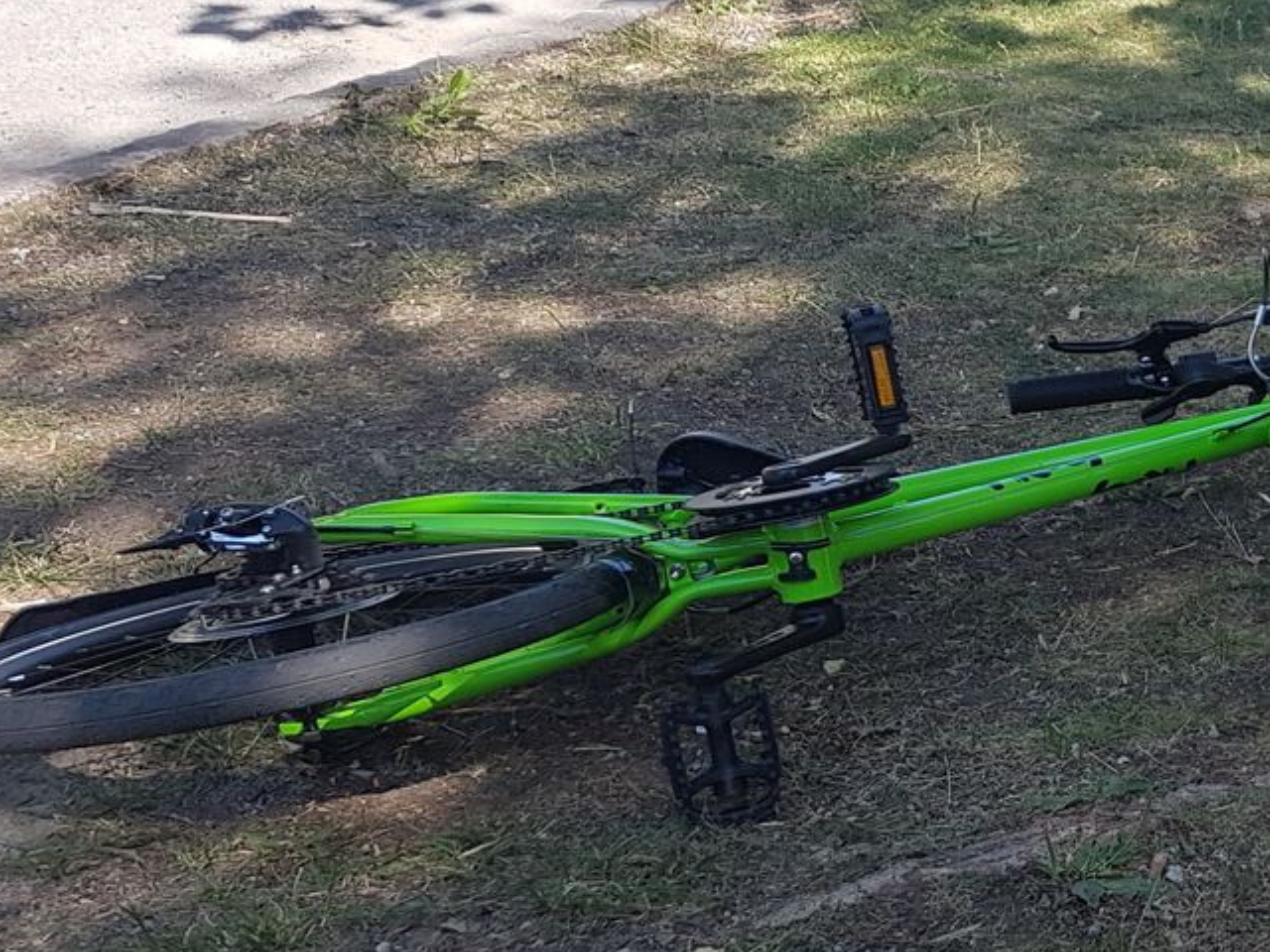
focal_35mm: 65
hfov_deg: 26.3
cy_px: 405
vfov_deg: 22.6
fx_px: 2385
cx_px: 1560
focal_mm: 4.2
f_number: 1.7
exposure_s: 1/646
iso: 40
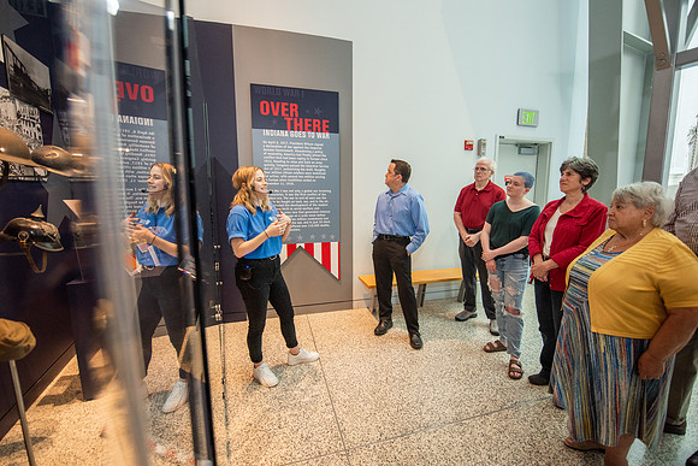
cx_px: 360
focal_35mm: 15
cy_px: 233
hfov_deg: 101.2
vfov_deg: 78.2
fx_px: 287
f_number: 2.8
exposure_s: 1/200
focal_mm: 14
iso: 1600
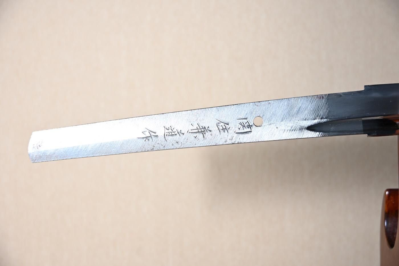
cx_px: 200
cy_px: 133
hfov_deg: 35.1
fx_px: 632
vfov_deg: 23.8
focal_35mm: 57
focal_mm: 38
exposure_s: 1/2
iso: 100
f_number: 4.2
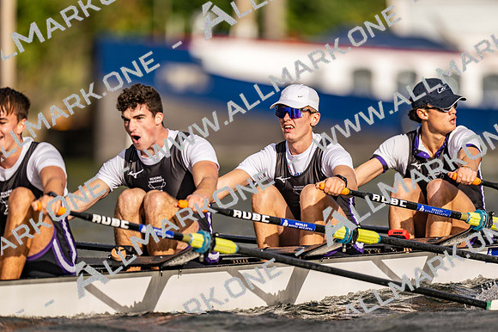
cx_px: 249
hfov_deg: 3.4
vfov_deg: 2.3
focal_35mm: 600
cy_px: 166
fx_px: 8297
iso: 110
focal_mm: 600
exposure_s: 1/2500
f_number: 4
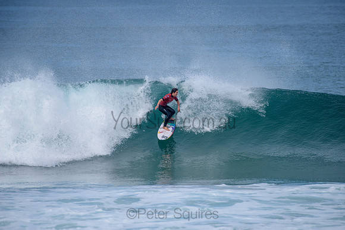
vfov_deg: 2.8
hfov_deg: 4.1
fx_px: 4793
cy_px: 115
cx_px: 172
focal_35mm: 500
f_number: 6.3
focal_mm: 500
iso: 250
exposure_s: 1/2500
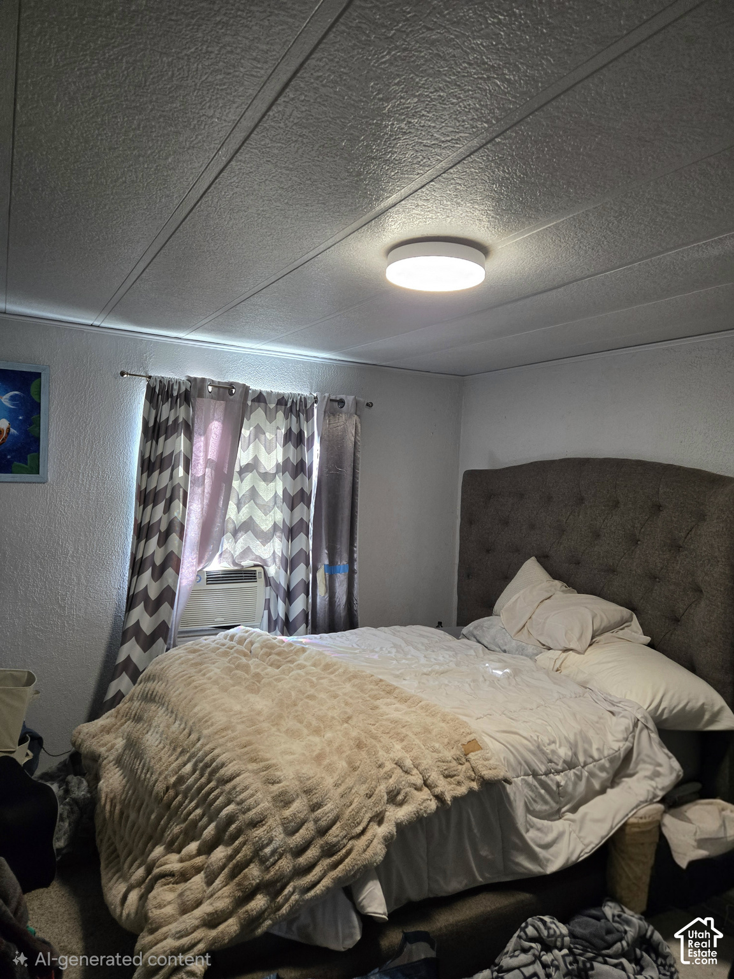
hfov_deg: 58.9
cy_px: 490
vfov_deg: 73.9
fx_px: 650
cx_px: 367
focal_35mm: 23
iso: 400
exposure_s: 1/120
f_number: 1.8
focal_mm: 5.4
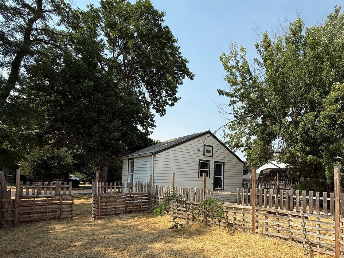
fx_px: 199
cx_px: 227
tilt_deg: +1.0
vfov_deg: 63.9
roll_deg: -2.6
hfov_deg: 79.3
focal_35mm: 20
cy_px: 176
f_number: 2.2
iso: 50
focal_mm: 2.22
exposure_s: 1/2165
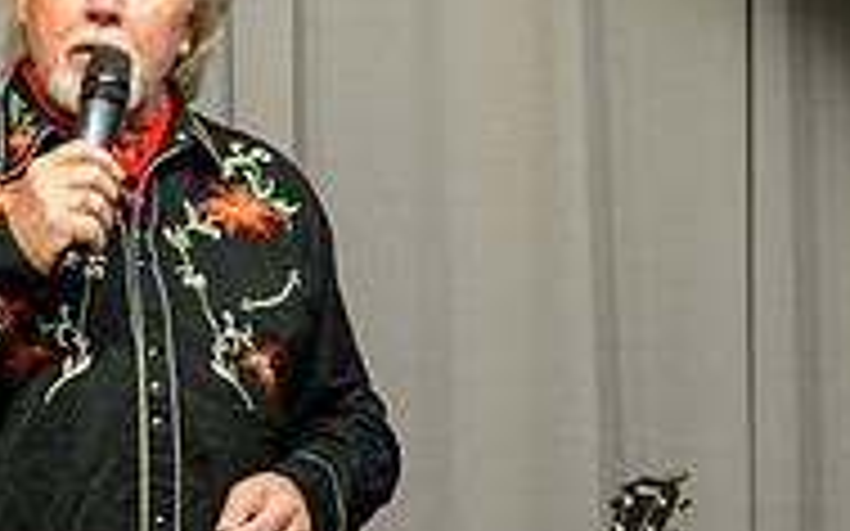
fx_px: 3937
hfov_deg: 12.3
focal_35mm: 170
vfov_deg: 7.6
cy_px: 752
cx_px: 290
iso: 7200
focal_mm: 70
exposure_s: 1/200
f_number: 2.8
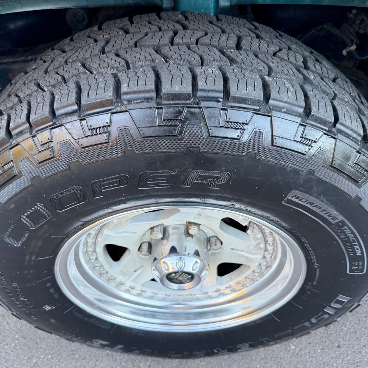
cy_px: 187
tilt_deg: -47.8
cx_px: 176
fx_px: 349
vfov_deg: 55.6
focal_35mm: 29
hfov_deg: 55.6
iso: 200
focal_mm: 6.76
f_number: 1.78
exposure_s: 1/93
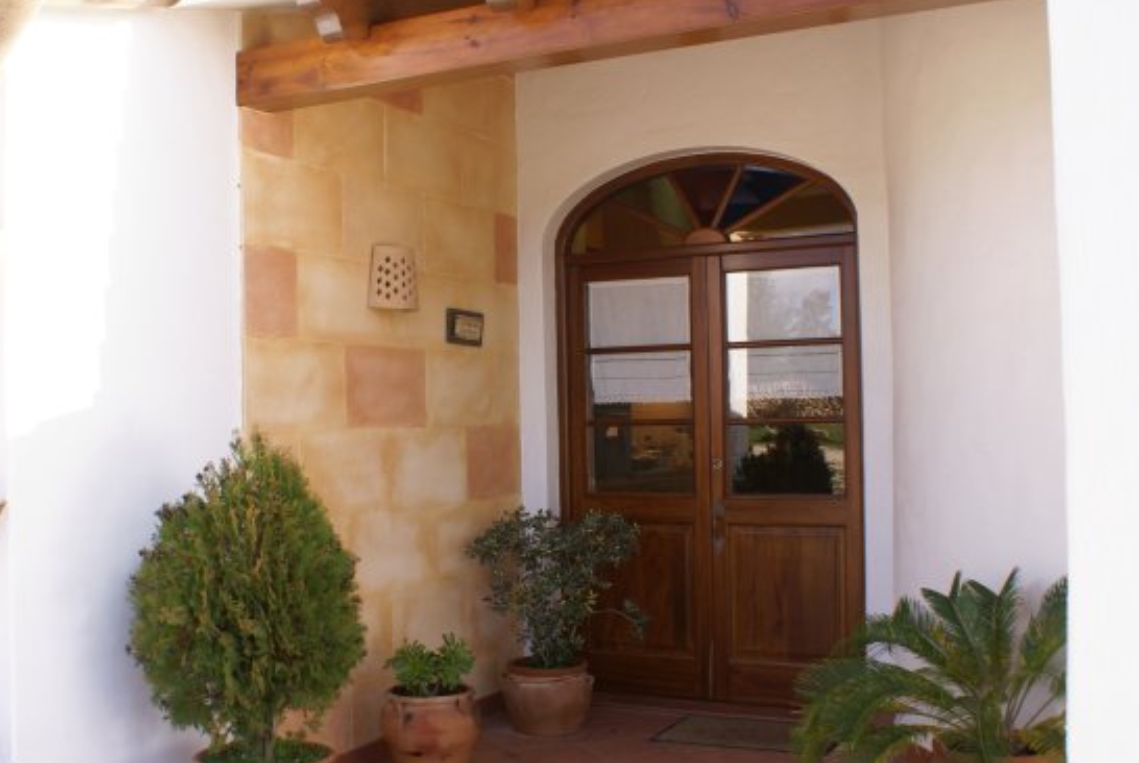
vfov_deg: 32.0
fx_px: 1331
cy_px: 383
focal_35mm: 42
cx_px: 444
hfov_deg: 46.0
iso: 100
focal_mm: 18
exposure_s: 1/60
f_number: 8
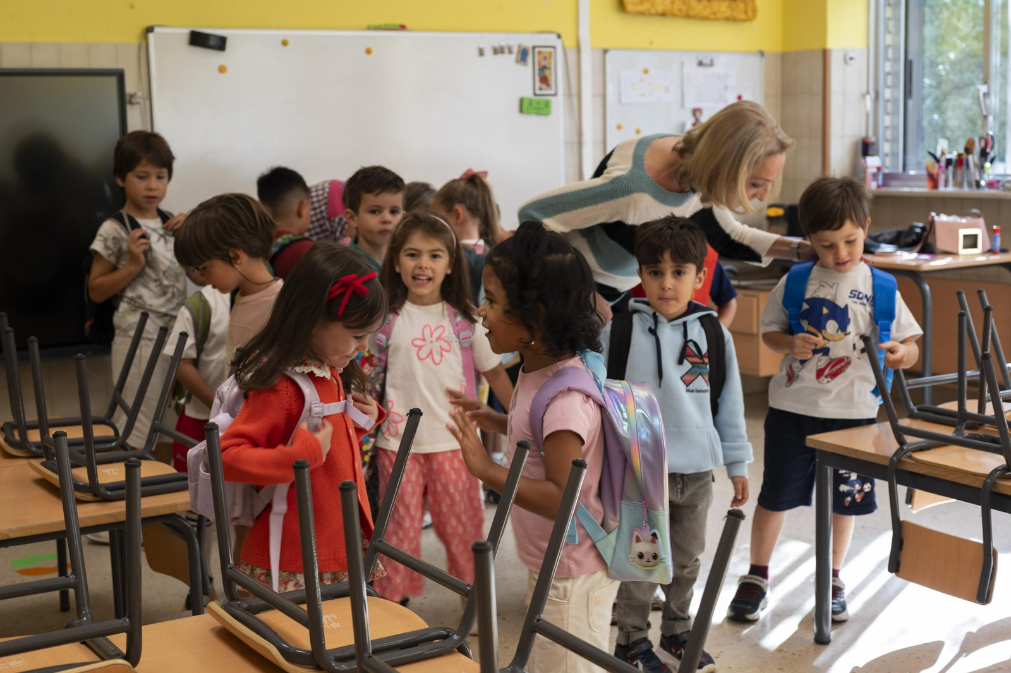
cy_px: 336
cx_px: 506
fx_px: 1403
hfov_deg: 39.6
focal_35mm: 50
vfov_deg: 27.0
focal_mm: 50
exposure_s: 1/40
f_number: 5
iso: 200
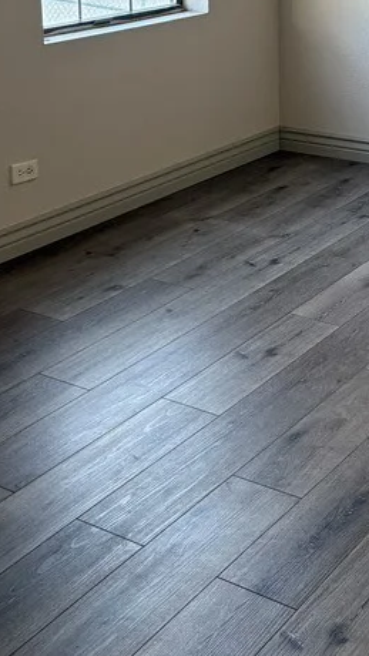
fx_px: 1095
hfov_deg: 18.7
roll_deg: +0.8
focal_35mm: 63
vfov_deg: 31.9
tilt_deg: -11.8
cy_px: 78
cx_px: 346
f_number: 1.6
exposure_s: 1/122
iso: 125
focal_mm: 5.96
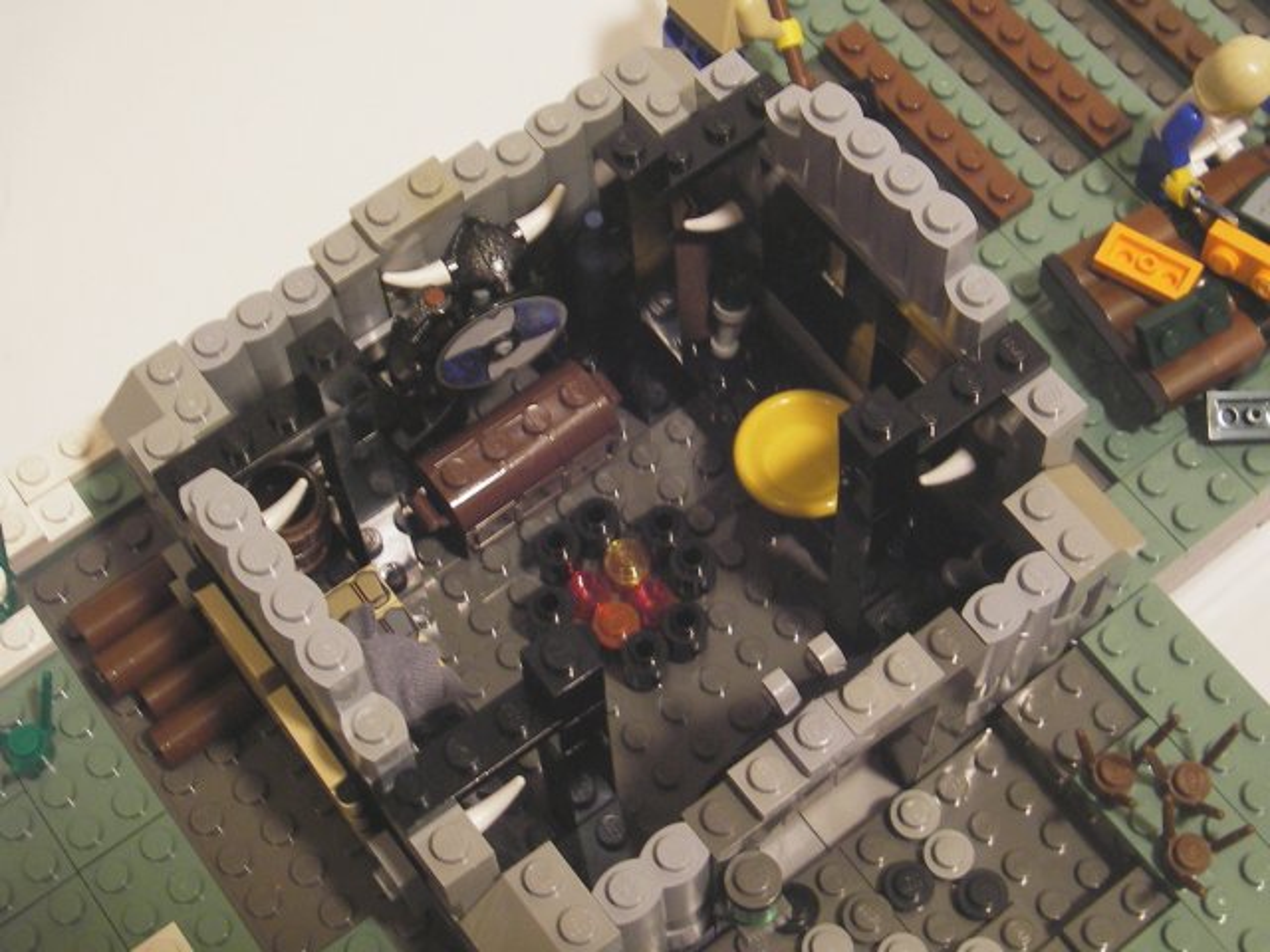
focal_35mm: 44
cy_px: 476
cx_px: 635
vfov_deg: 32.9
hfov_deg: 42.9
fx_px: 1614
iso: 100
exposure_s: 1/6
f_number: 3.4
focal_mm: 7.3
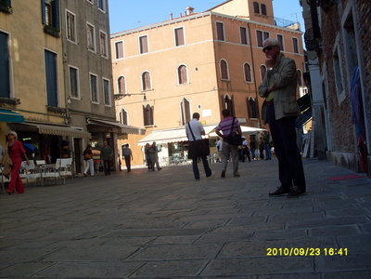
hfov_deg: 49.0
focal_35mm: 38
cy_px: 140
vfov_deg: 37.7
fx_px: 407
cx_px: 186
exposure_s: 1/125
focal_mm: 6.3
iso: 80
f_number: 8.4
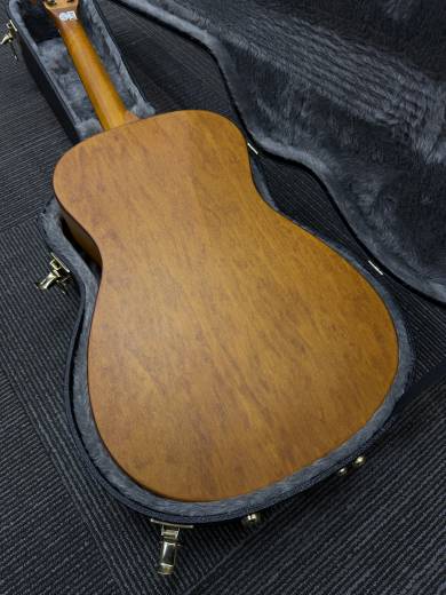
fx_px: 412
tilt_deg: -61.1
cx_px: 223
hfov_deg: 56.8
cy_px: 298
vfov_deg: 71.6
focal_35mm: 24
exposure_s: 1/192
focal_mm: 6.76
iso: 64
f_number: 1.78
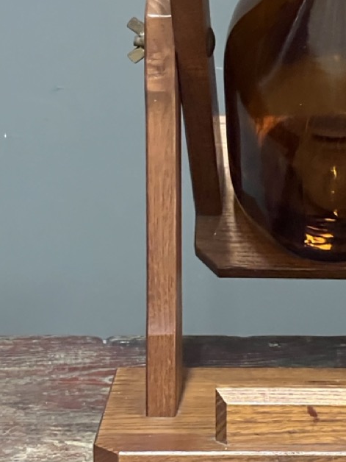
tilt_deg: -10.4
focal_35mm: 157
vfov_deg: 12.5
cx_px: 317
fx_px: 2092
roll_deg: -0.4
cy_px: 70
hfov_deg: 9.4
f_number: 2.8
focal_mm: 9
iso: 1000
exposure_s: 1/25
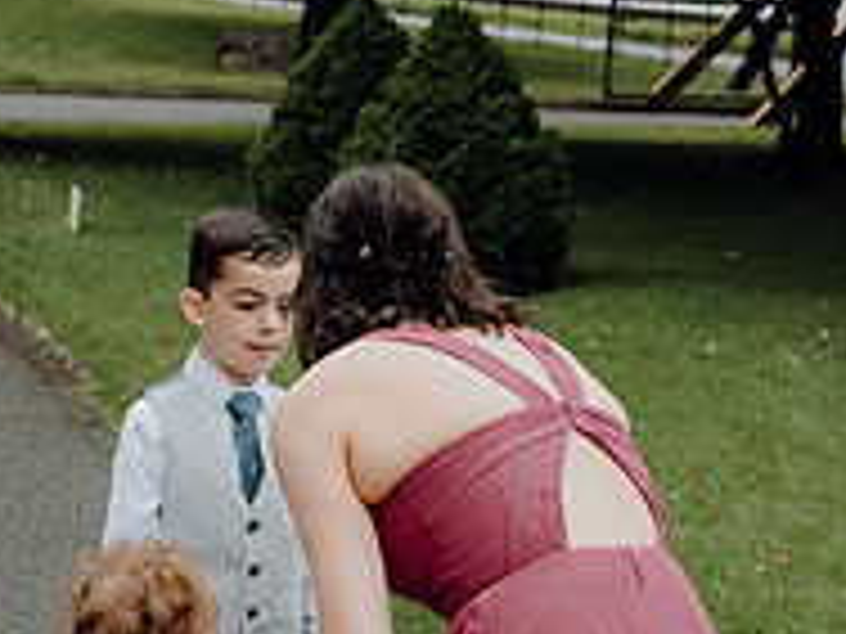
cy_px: 546
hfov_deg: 19.4
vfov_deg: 14.5
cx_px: 297
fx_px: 2468
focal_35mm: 101
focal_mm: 34
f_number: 3.5
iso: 400
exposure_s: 1/250
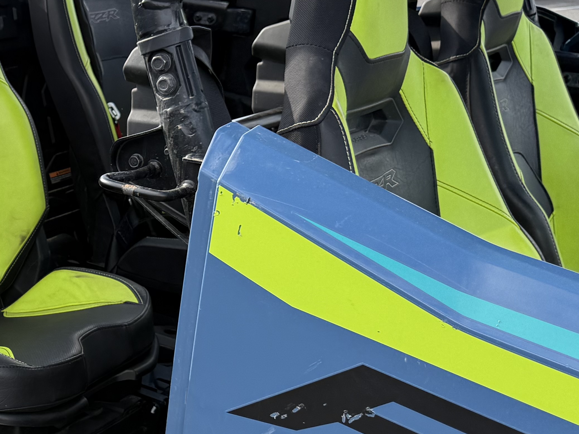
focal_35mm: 66
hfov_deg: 26.3
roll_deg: -1.6
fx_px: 1104
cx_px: -109
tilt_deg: -16.1
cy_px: 269
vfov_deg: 22.2
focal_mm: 6.76
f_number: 1.78
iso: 100
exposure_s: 1/702
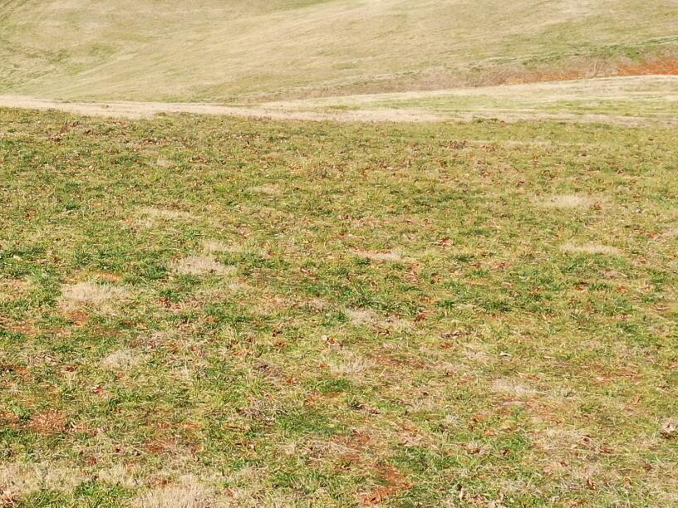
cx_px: 56
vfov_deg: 14.8
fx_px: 1939
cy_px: 46
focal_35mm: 99
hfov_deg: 19.4
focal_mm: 10.26
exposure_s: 1/160
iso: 100
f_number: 4.5
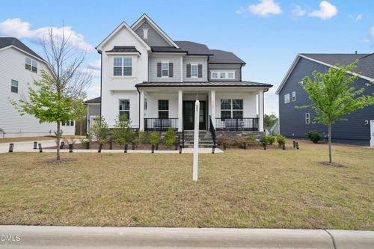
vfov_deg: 73.7
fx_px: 166
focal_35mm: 16
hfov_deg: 96.8
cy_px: 124
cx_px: 187
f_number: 7.1
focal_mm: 16
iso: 100
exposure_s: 1/30
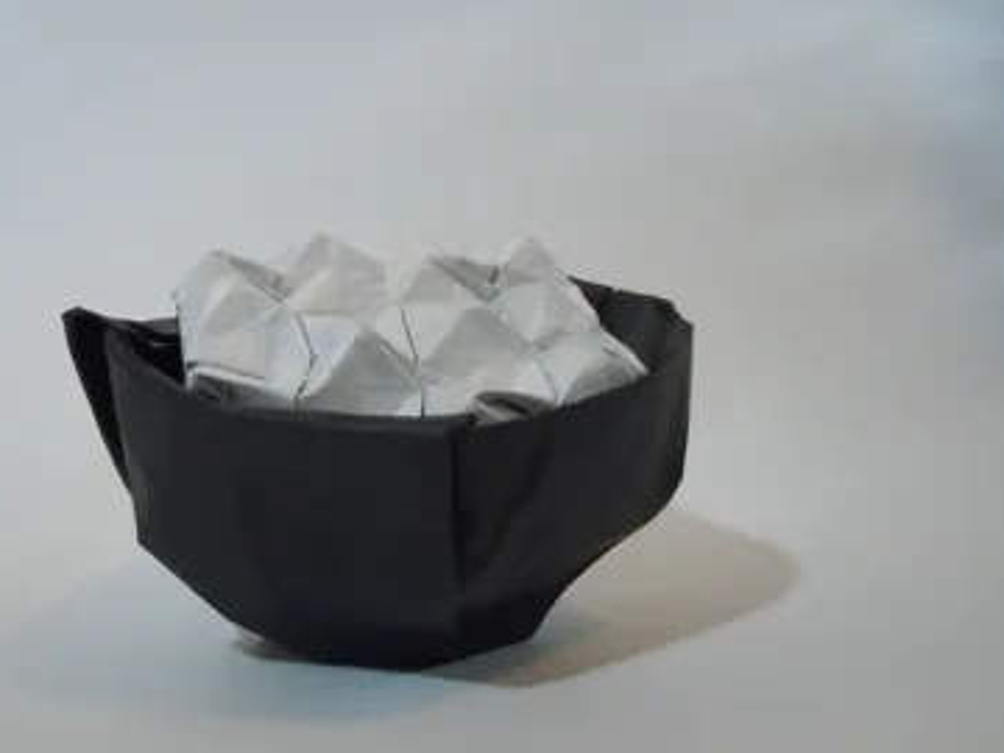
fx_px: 1276
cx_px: 376
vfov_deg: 32.9
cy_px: 410
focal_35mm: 44
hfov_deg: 42.6
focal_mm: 5.9
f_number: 4
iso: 800
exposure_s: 1/30
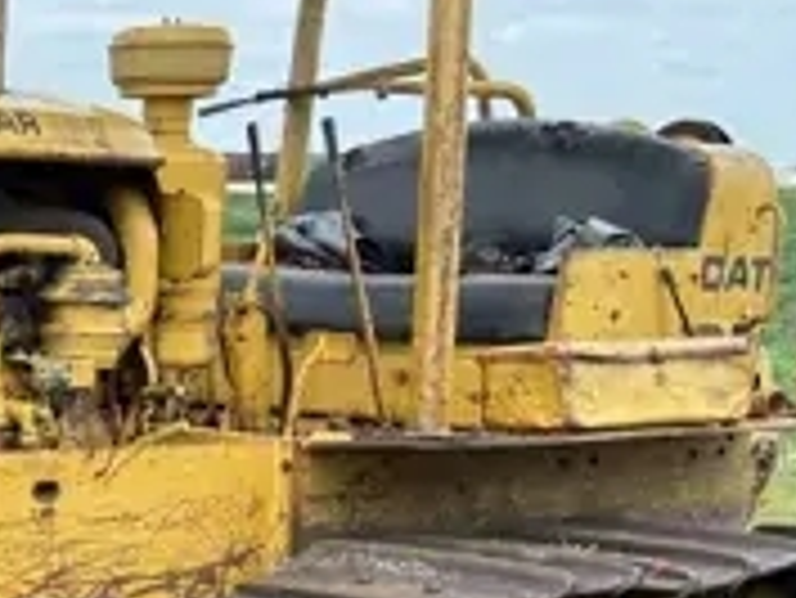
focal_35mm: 94
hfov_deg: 19.2
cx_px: -247
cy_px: 692
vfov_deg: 15.3
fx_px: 2163
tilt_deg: -13.8
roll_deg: -1.1
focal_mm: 5.7
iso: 50
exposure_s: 1/1209
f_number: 1.5
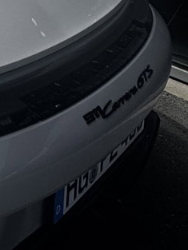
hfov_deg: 16.2
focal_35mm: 61
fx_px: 441
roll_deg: -2.0
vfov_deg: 27.1
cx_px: -221
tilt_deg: -14.7
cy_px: -66
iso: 50
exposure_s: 1/2146
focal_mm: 2.22
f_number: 2.2
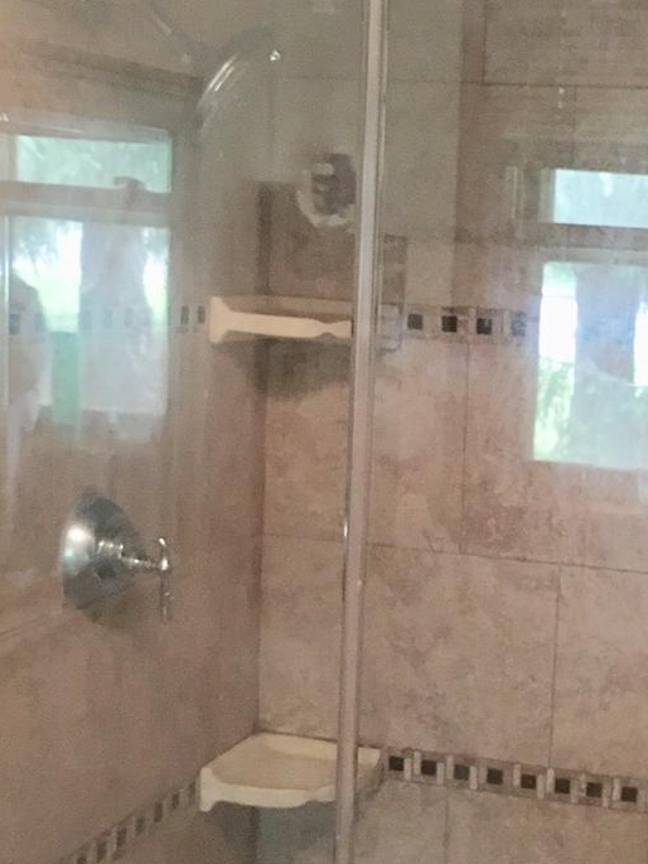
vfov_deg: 29.7
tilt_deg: -9.8
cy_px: 546
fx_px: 1622
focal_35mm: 65
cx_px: 517
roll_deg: -2.1
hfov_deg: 22.3
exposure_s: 1/4
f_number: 2.2
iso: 100
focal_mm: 4.15
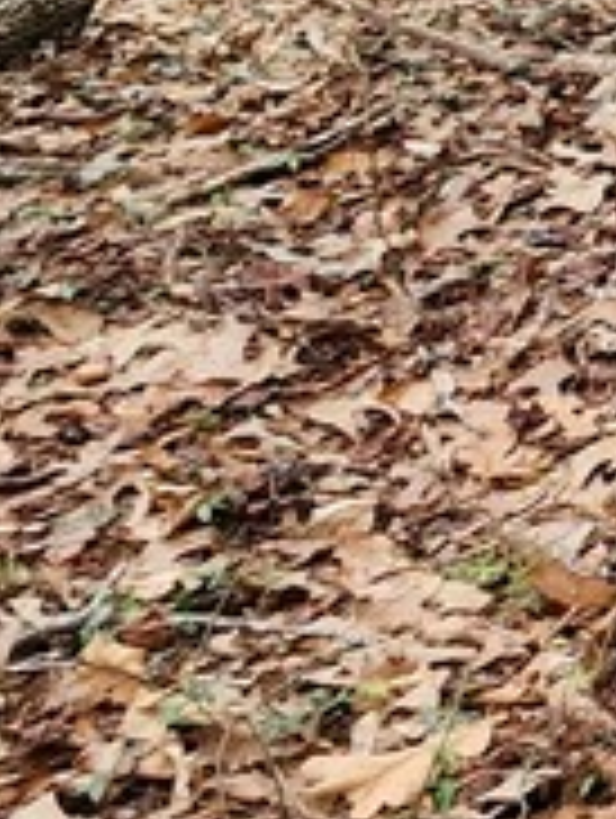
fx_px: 1728
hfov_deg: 10.0
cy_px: -216
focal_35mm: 73
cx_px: 2077
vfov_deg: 23.8
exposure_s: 1/120
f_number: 2.2
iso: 80
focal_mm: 2.2
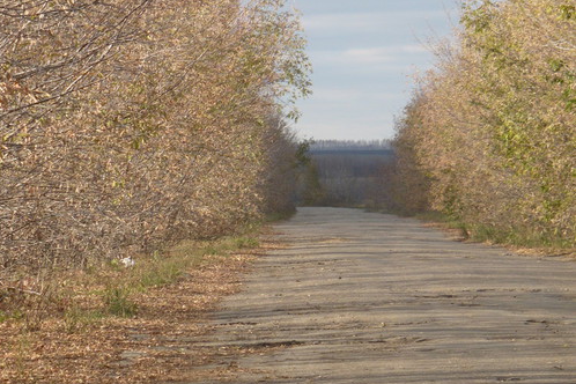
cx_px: 288
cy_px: 206
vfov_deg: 4.9
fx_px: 4464
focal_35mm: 279
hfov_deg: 7.4
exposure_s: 1/200
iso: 100
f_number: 4.2
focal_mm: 29.6
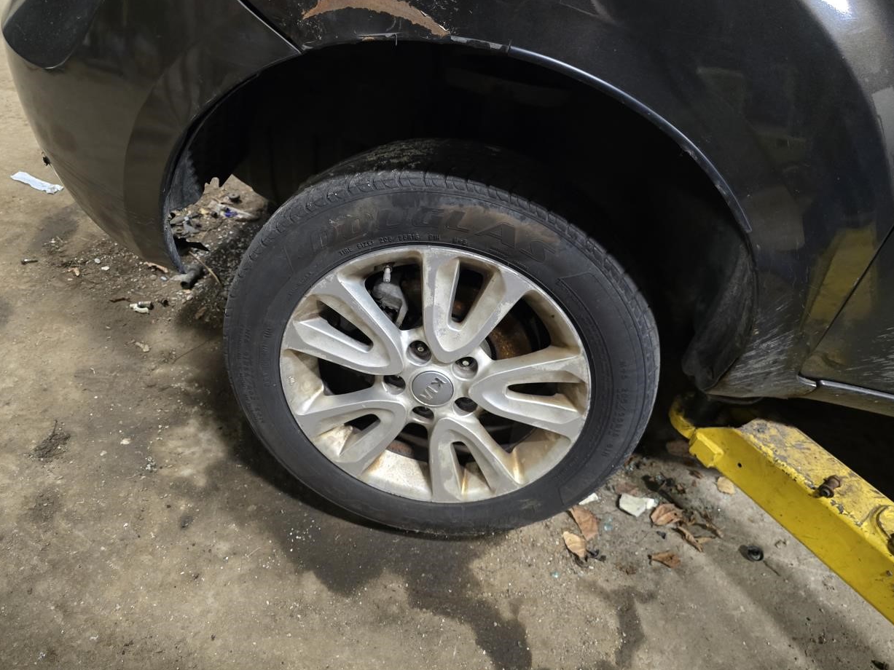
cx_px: 438
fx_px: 620
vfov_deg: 56.8
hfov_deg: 71.6
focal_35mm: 24
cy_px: 324
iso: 800
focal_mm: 6.3
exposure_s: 1/60
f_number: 1.7
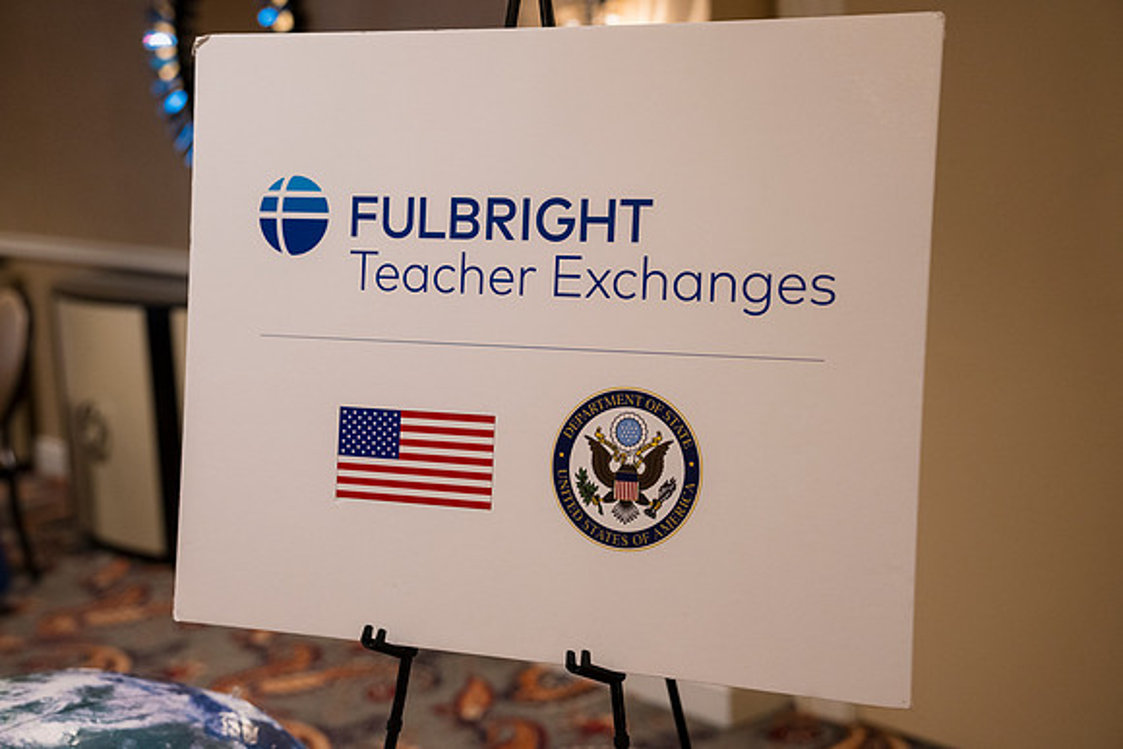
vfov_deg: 25.1
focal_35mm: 54
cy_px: 374
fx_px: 1685
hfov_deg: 36.9
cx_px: 562
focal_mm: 54
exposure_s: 1/250
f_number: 3.2
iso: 1100
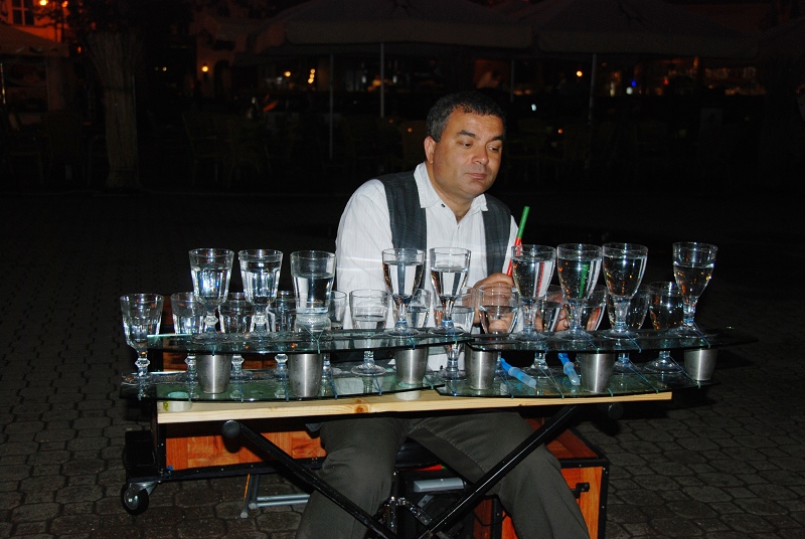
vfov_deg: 28.2
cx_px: 402
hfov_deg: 41.1
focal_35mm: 48
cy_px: 270
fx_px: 1075
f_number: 4.2
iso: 200
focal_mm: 32
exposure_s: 1/60
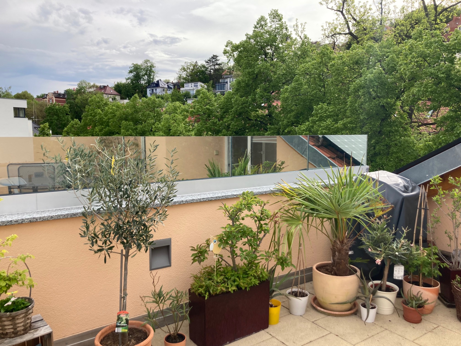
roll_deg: -0.7
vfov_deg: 49.7
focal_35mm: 28
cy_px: 173
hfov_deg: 63.4
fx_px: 373
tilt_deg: -5.3
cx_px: 230
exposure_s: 1/867
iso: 20
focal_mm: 3.99
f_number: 1.8
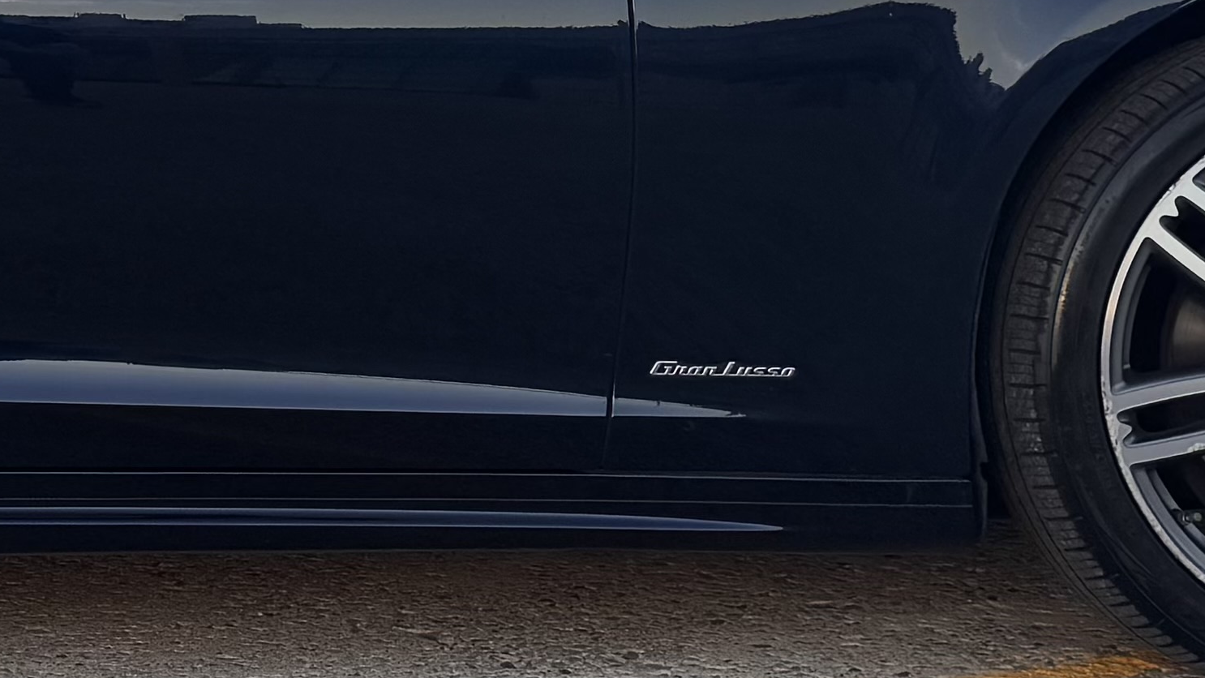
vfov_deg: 12.1
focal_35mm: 98
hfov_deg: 20.7
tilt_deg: +1.1
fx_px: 3131
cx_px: -152
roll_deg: +1.4
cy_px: -95
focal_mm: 6.76
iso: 80
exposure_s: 1/980
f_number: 1.78
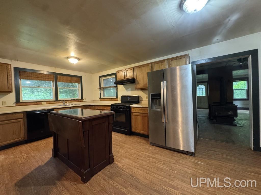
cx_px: 130
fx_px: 106
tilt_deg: -1.7
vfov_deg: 85.7
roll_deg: +1.6
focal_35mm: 14
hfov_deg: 102.1
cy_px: 98
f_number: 2.2
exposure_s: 1/60
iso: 640
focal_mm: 2.22
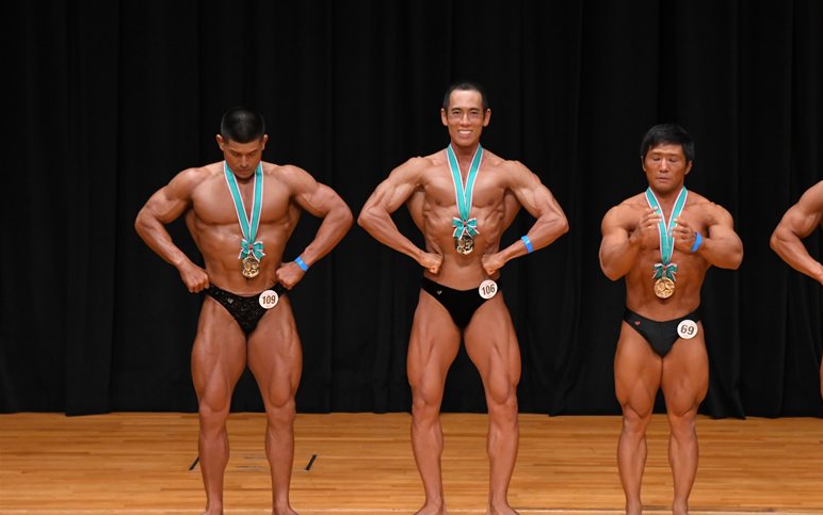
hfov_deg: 7.6
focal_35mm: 276
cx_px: 412
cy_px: 272
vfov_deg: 4.8
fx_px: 6192
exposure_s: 1/400
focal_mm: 180
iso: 3200
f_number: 5.6
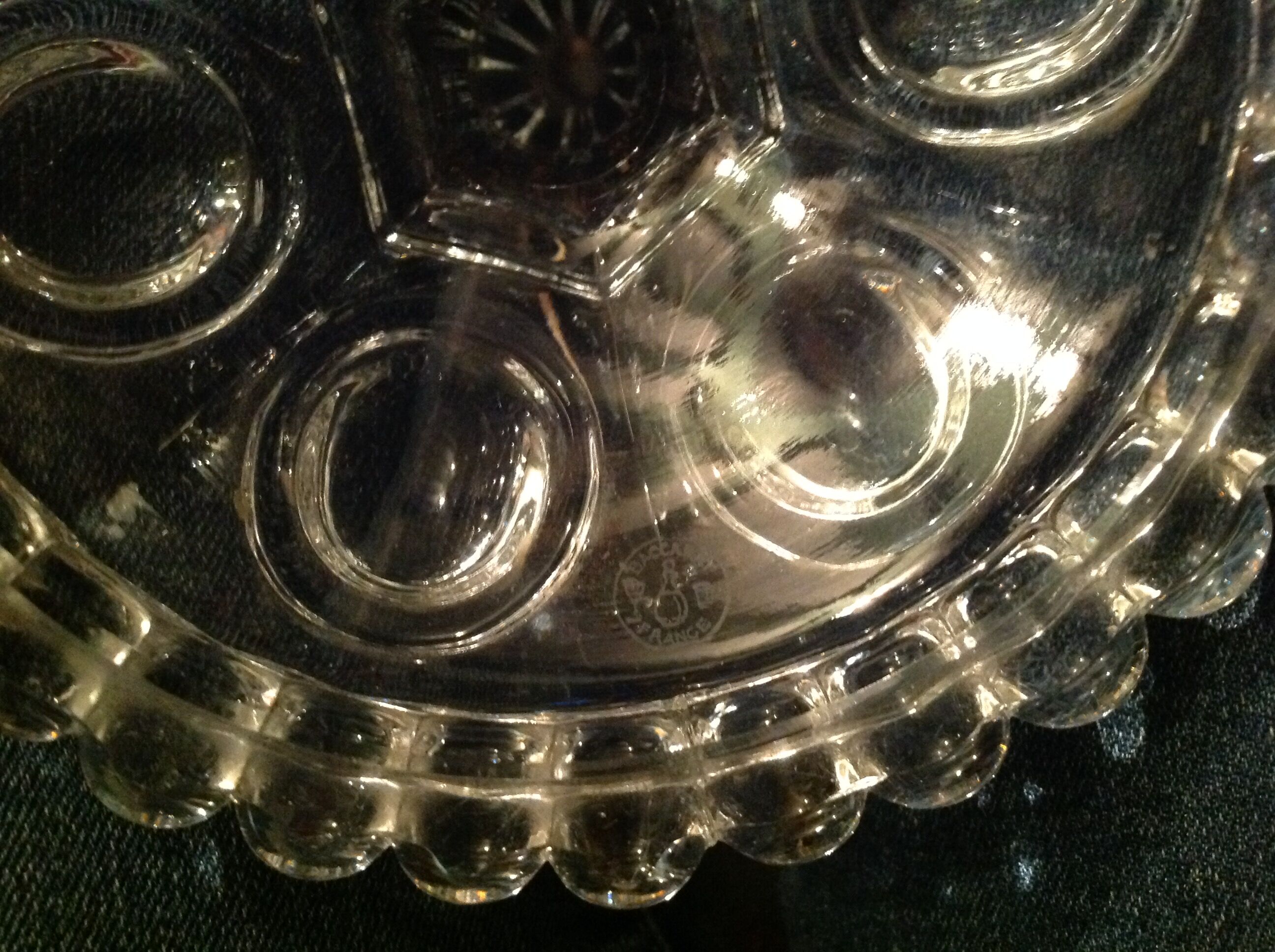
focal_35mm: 35
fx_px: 1287
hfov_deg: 52.7
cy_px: 476
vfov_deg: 40.6
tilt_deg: -84.2
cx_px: 638
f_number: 2.4
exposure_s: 1/15
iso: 800
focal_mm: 4.28
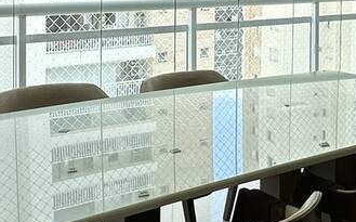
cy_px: -27
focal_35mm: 65
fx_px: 630
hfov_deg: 30.6
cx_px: 293
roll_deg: -1.6
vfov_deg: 19.1
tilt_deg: -1.4
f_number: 2.2
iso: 40
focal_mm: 2.22
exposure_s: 1/424
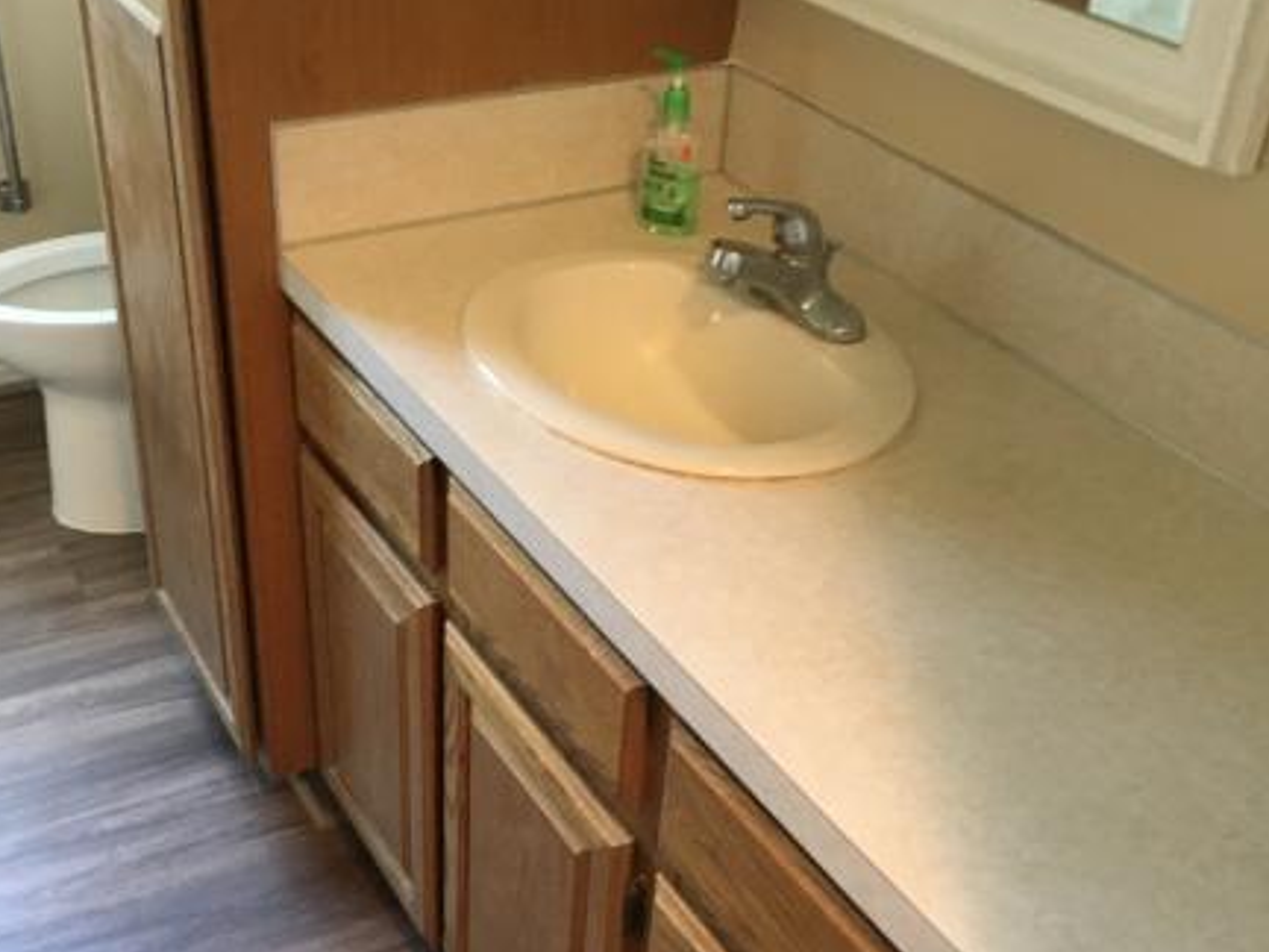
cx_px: 540
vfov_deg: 33.3
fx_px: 1576
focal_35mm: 43
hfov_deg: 43.7
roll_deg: -1.7
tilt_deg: -34.6
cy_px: 632
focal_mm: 4.15
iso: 200
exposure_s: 1/30
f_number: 2.2
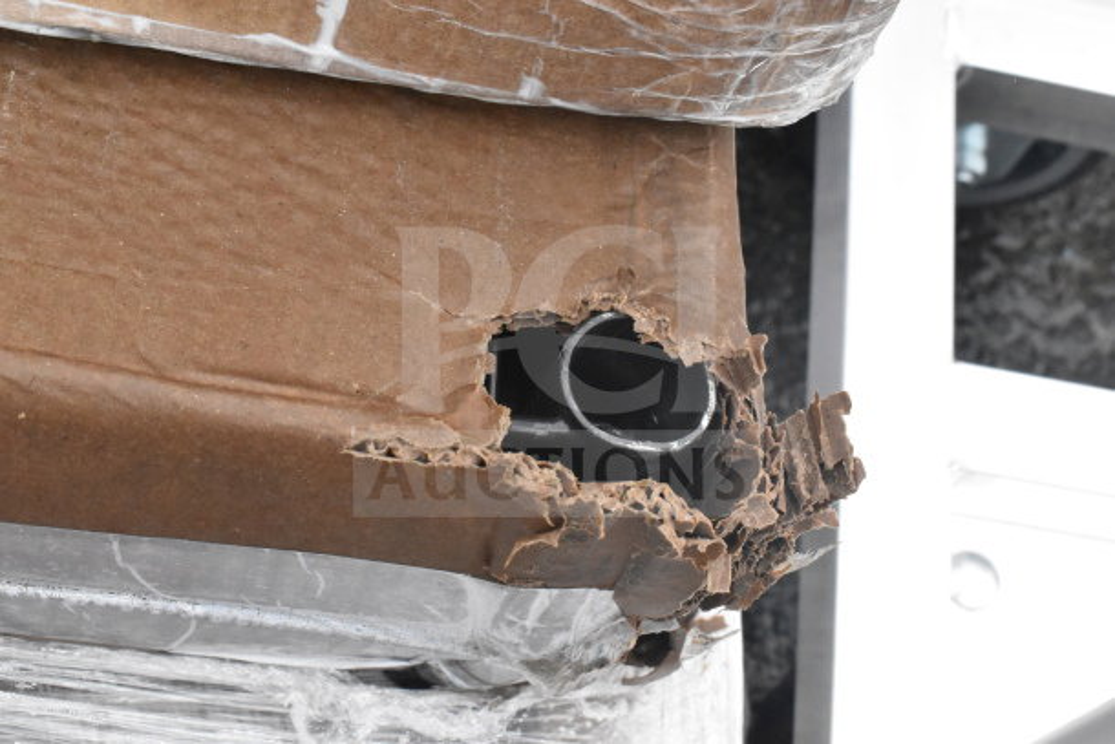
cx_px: 558
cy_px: 372
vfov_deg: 19.7
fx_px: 2137
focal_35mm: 69
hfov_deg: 29.2
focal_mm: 46
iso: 6400
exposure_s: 1/1000
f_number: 16
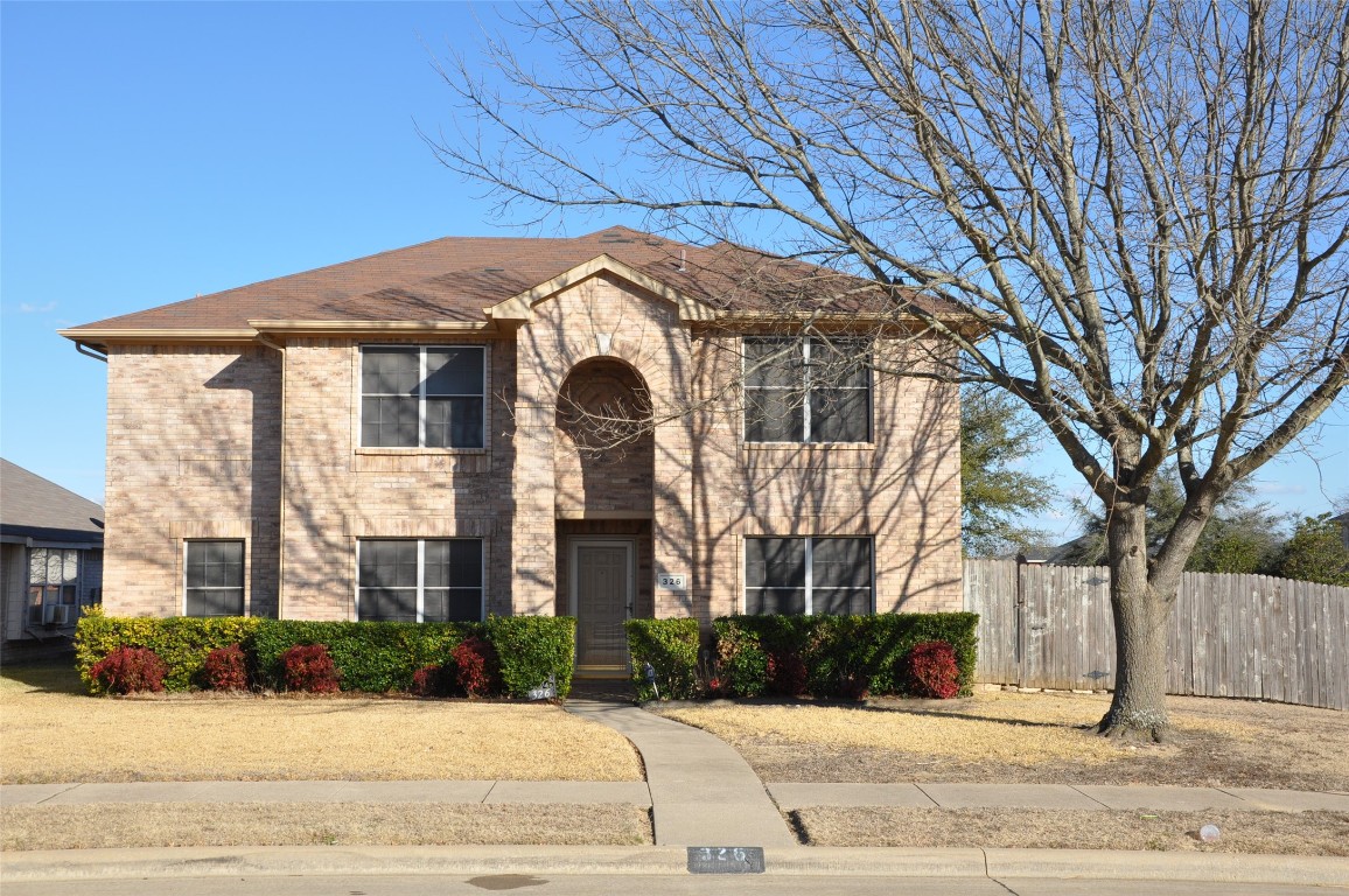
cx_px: 674
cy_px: 448
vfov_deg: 31.8
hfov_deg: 46.4
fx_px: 1572
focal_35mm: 42
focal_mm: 28
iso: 200
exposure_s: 1/320
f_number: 9
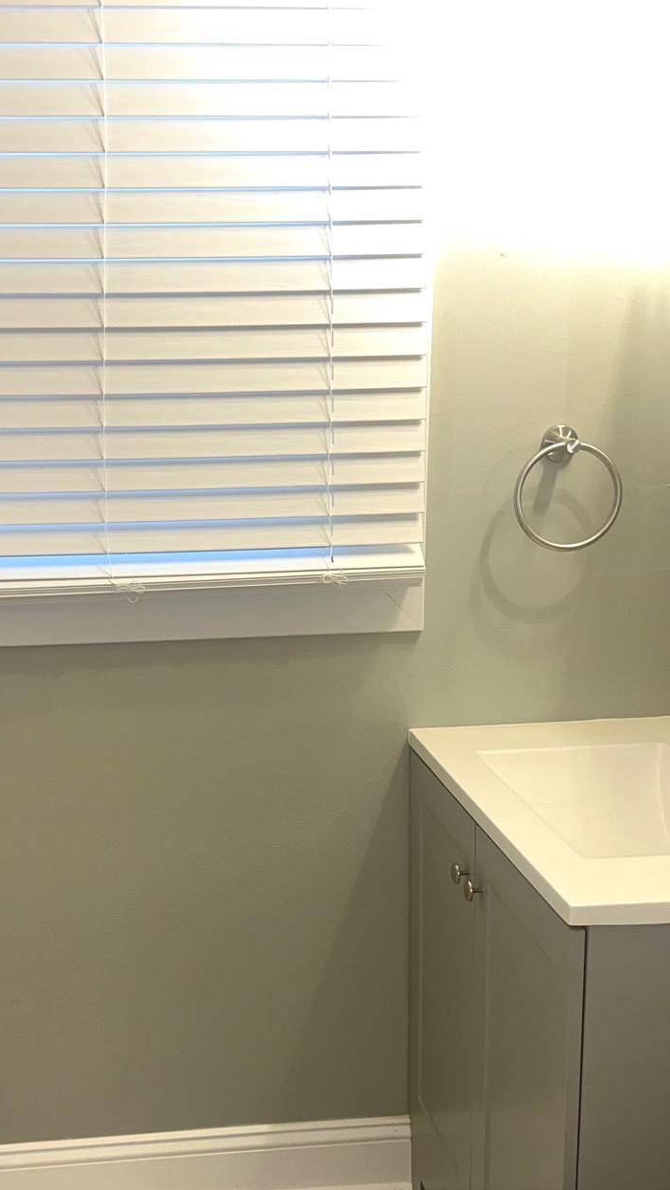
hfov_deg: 27.6
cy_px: 733
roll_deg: +1.2
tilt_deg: -14.5
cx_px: 227
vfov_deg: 47.0
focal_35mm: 43
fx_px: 1357
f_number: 1.78
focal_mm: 6.86
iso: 80
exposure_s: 1/38
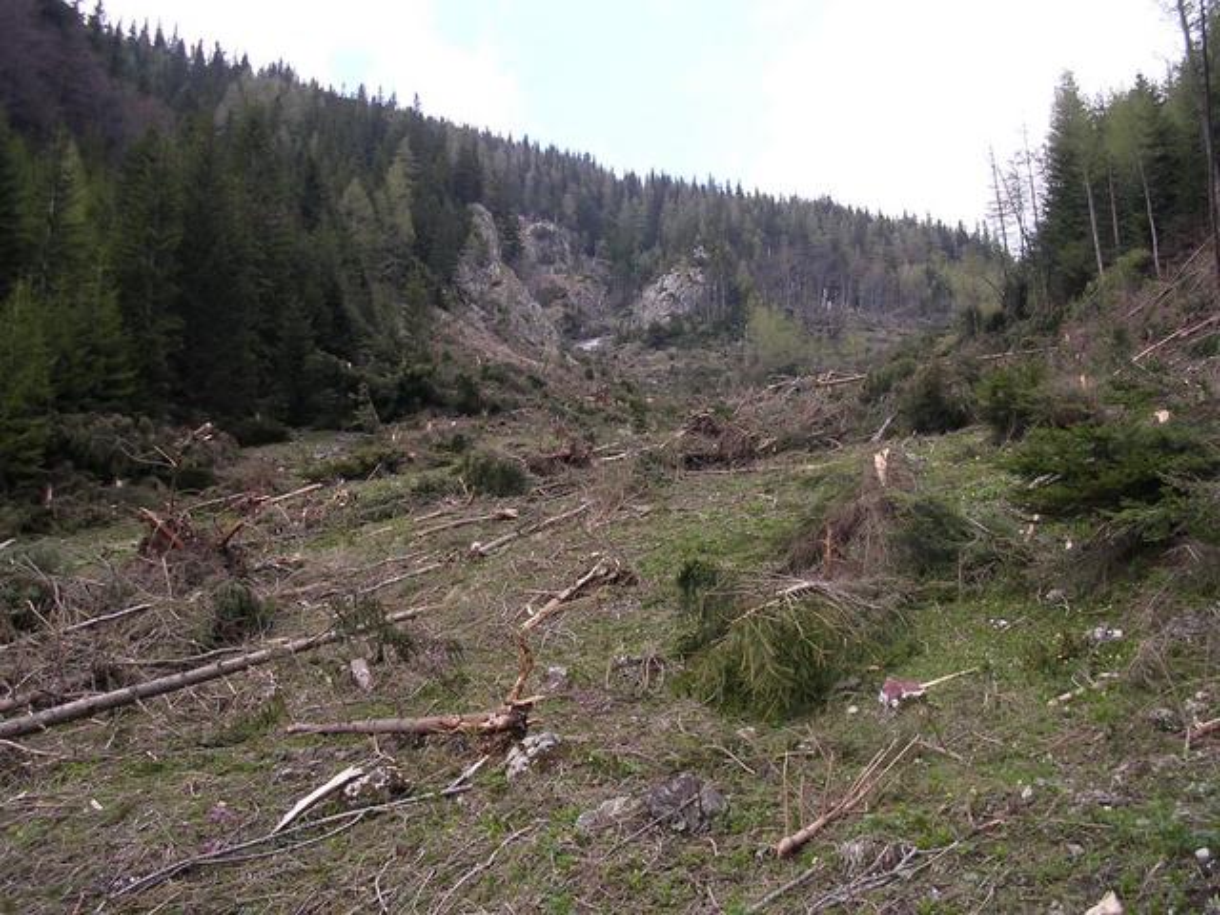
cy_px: 458
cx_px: 610
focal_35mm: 38
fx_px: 1339
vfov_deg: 37.7
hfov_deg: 49.0
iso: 100
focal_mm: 5.8
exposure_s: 1/281
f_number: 2.8
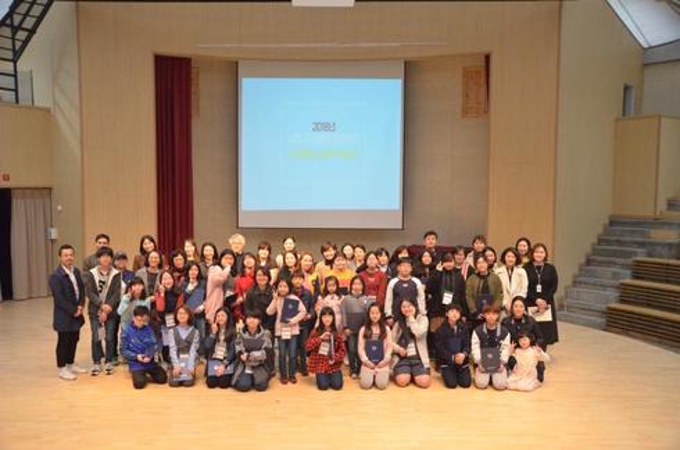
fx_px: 622
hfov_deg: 57.3
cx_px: 340
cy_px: 225
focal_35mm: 33
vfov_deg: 39.8
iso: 3600
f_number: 3.5
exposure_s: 1/400
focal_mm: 22
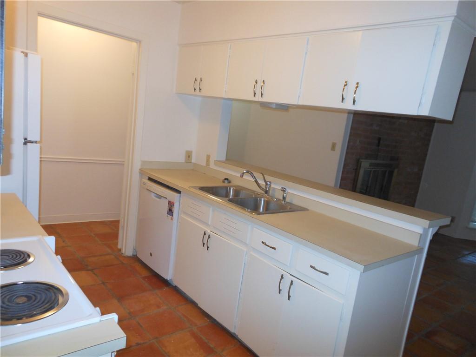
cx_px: 238
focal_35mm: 25
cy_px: 178
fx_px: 344
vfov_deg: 54.9
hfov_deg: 69.4
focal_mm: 4.5
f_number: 3.2
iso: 200
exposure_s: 1/25
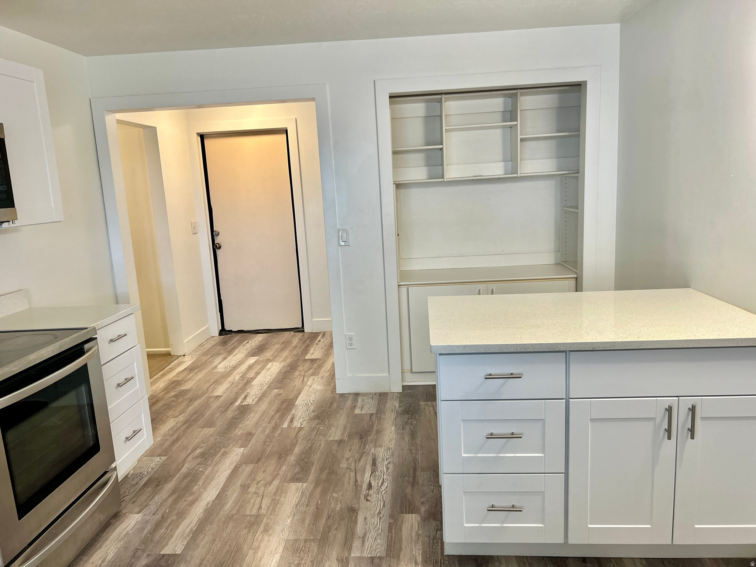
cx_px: 378
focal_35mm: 26
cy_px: 284
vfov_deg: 53.1
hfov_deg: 67.3
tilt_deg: -10.8
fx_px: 568
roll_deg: +2.6
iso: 125
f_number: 1.5
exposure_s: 1/120
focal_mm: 5.7
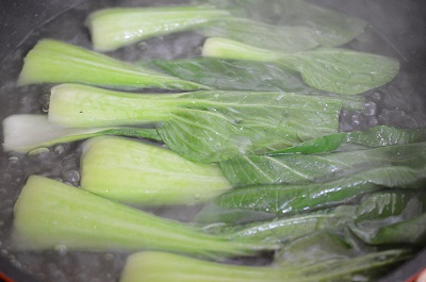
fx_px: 709
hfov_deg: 33.5
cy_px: 141
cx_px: 213
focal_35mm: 60
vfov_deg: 22.5
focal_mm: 40
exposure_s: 1/60
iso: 2200
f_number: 3
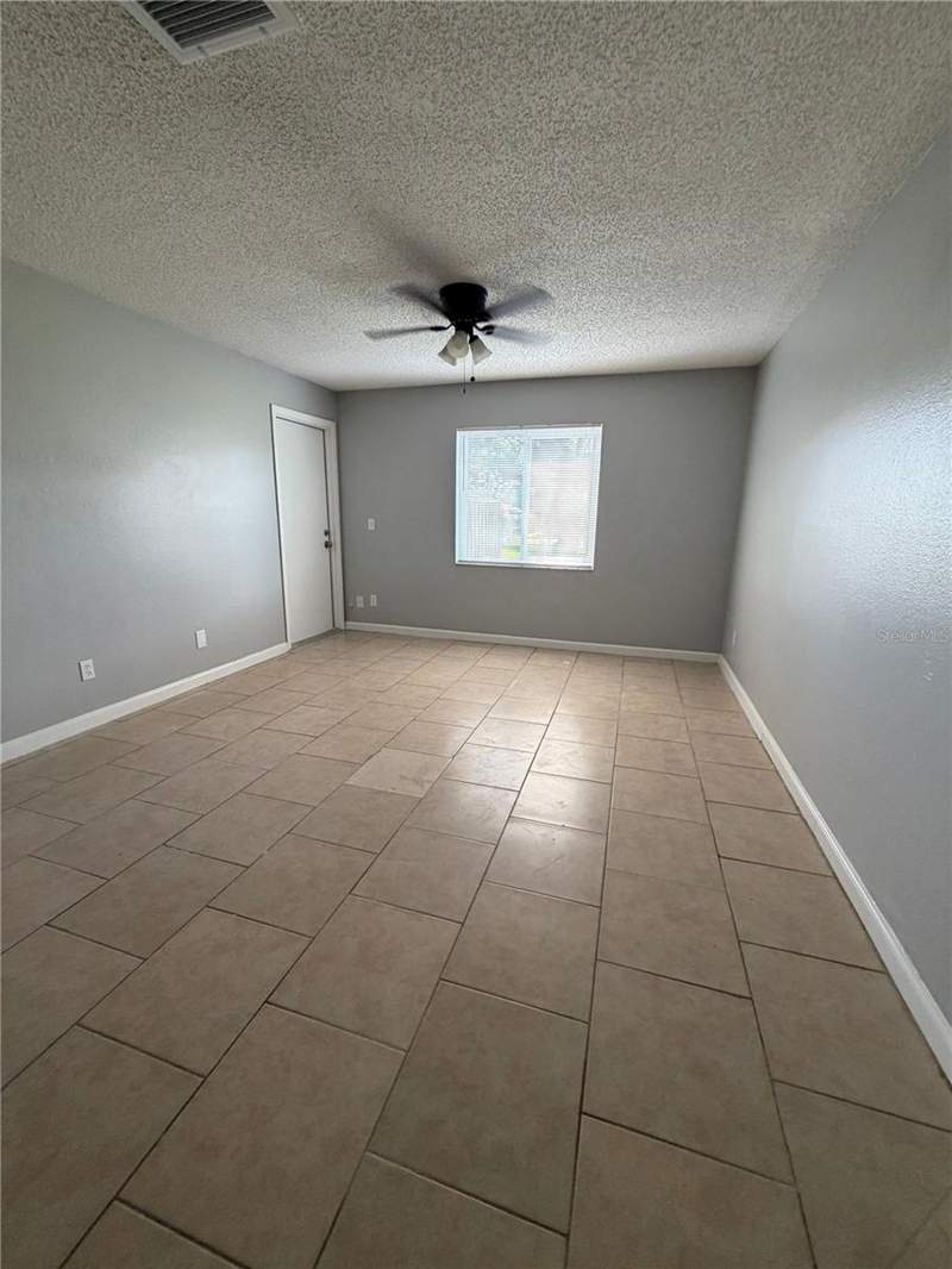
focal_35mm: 14
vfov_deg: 102.1
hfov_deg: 85.7
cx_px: 476
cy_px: 634
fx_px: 513
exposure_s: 1/60
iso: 200
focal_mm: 2.22
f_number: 2.2
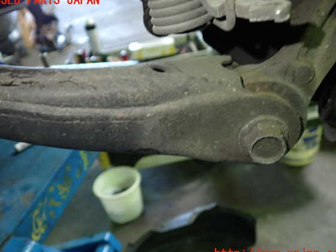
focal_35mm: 32
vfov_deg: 44.1
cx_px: 170
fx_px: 311
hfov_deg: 56.8
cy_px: 127
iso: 250
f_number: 2.3
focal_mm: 5.4
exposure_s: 1/30
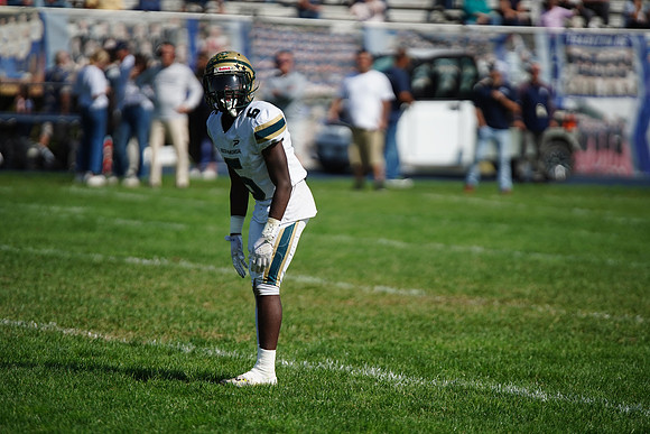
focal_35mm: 300
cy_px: 217
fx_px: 5418
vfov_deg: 4.6
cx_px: 325
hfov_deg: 6.9
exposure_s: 1/6400
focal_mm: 300
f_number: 2.8
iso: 400
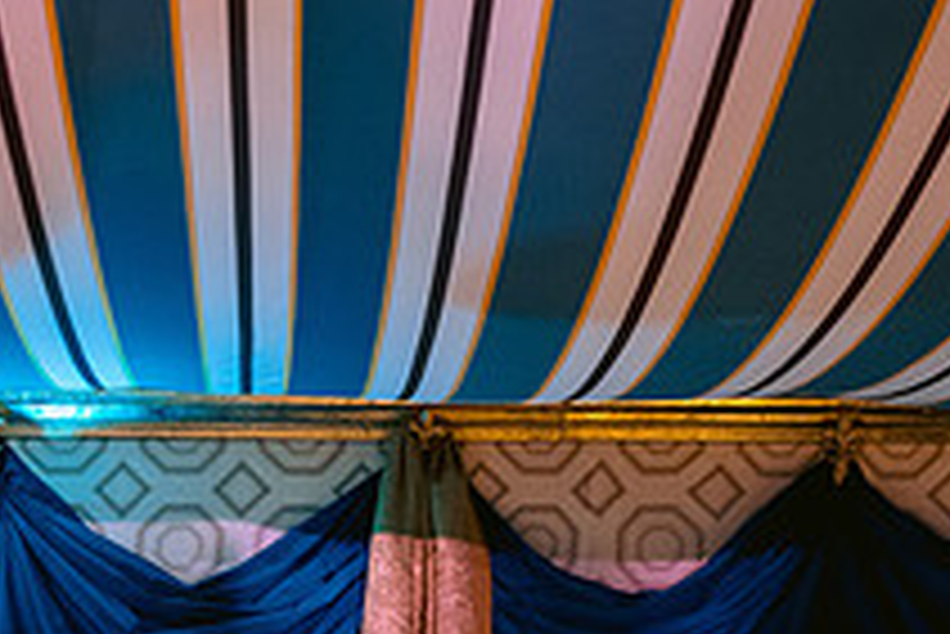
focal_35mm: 113
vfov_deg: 11.8
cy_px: 859
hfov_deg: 18.0
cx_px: 256
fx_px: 2984
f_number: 1.8
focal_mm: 35
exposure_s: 1/25
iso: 1600
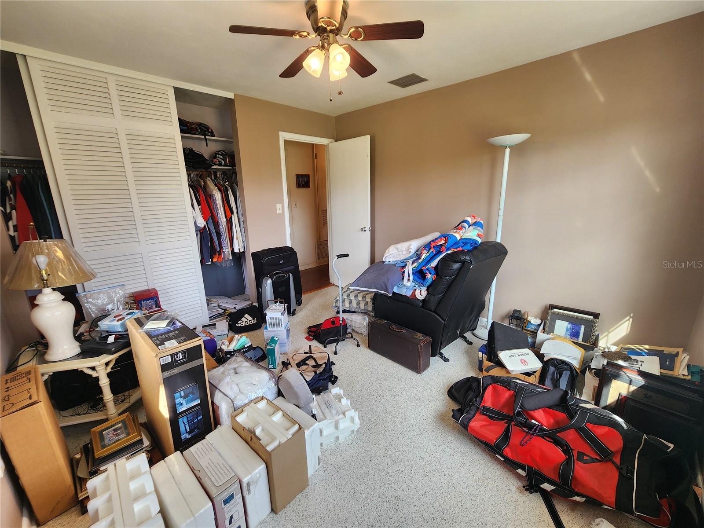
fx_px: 264
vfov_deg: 89.9
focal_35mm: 13
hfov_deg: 106.2
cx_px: 352
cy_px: 264
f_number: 2.2
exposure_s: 1/60
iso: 64
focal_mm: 2.2
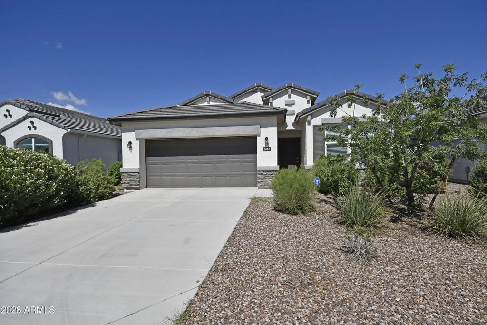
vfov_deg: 67.4
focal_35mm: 18
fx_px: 244
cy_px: 162
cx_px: 244
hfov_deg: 90.0
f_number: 10
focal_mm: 12
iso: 100
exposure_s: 1/400
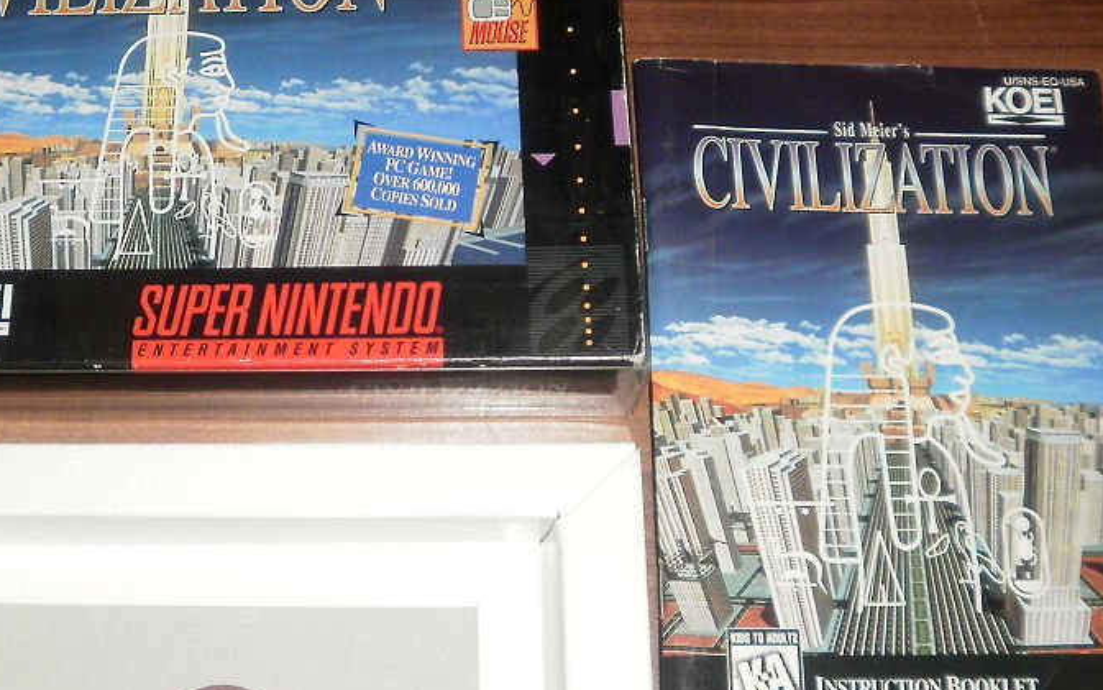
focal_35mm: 42
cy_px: 476
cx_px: 476
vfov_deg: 30.3
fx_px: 1263
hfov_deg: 47.1
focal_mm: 4.65
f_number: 2.6
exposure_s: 1/25
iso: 125
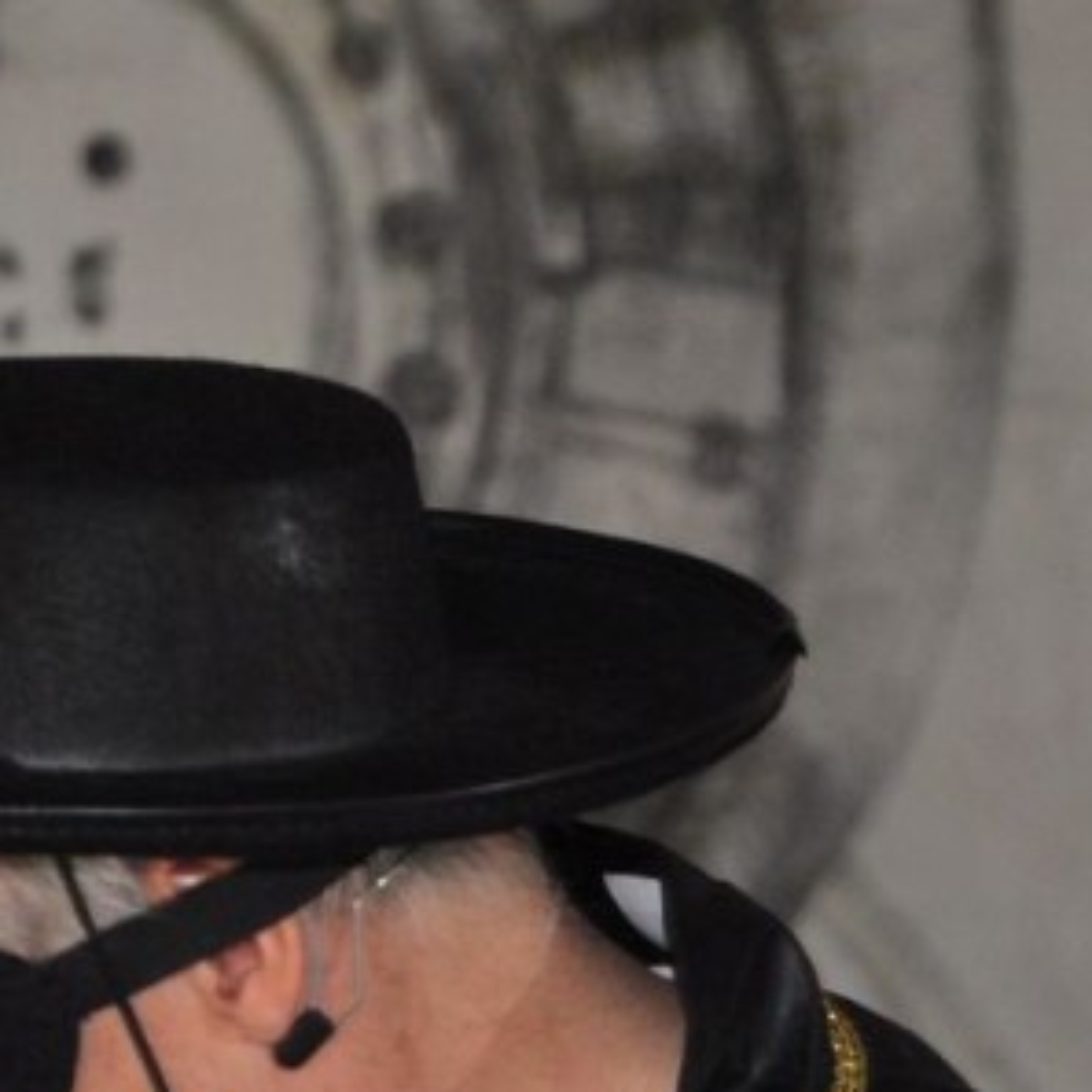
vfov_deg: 2.4
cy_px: 1103
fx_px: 25892
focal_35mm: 725
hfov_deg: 2.4
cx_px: -59
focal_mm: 165
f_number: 6
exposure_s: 1/125
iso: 640
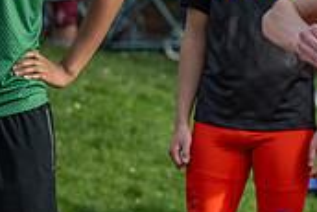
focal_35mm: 803
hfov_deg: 2.6
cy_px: 131
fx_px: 7077
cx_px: 448
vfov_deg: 1.7
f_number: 5.6
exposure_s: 1/2000
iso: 900
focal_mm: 195
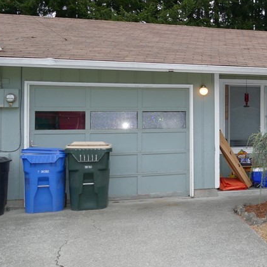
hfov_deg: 26.7
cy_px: 109
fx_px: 480
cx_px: 339
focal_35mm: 55
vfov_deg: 31.0
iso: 125
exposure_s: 1/400
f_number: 2.8
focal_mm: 9.12
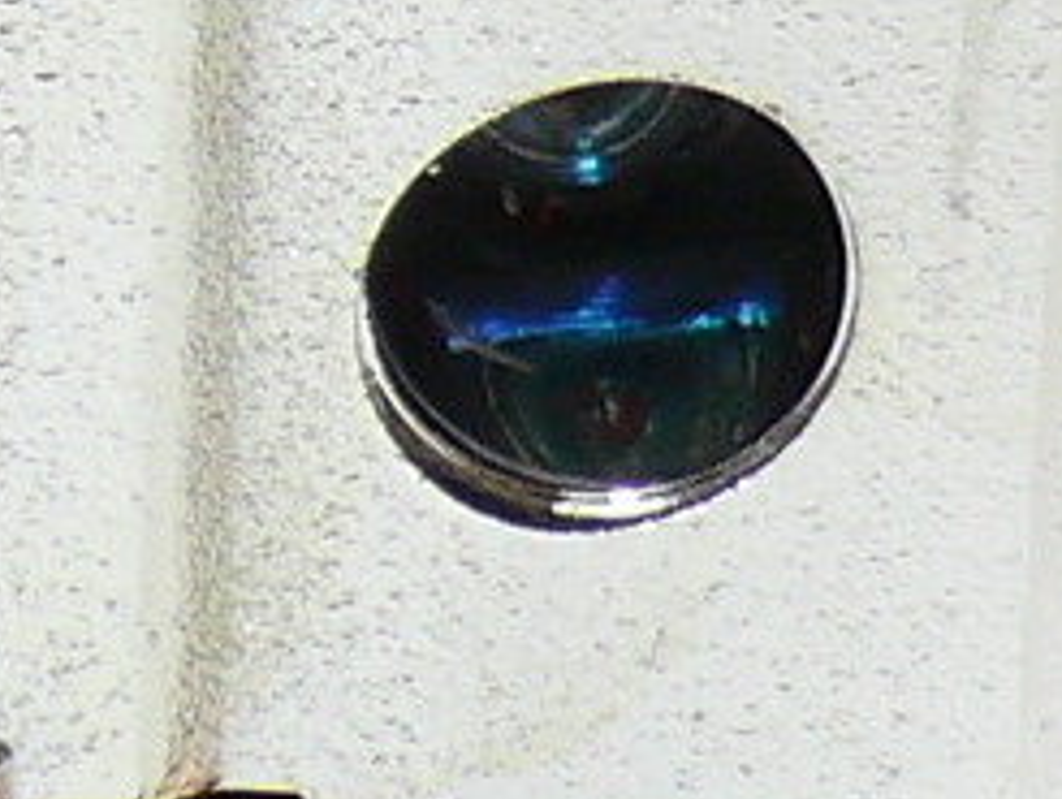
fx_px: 17750
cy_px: 86
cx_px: -1334
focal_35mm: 578
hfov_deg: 3.4
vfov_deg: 2.6
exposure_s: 1/30
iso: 100
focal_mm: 12.5
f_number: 4
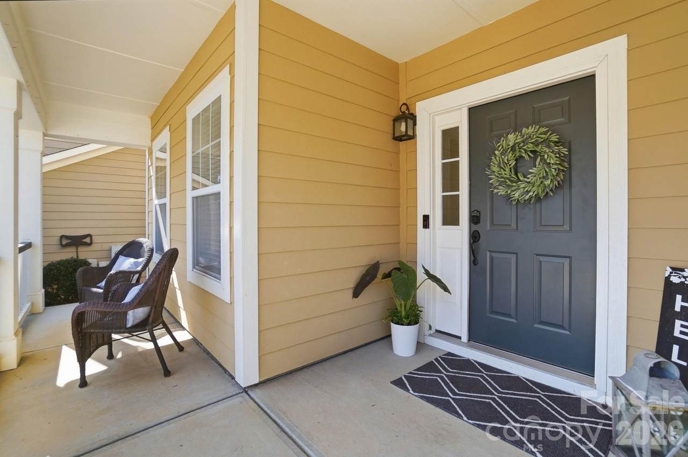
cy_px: 228
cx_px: 344
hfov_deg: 100.5
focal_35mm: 15
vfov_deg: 77.2
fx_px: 286
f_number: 4
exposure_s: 1/3200
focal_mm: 10
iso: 100
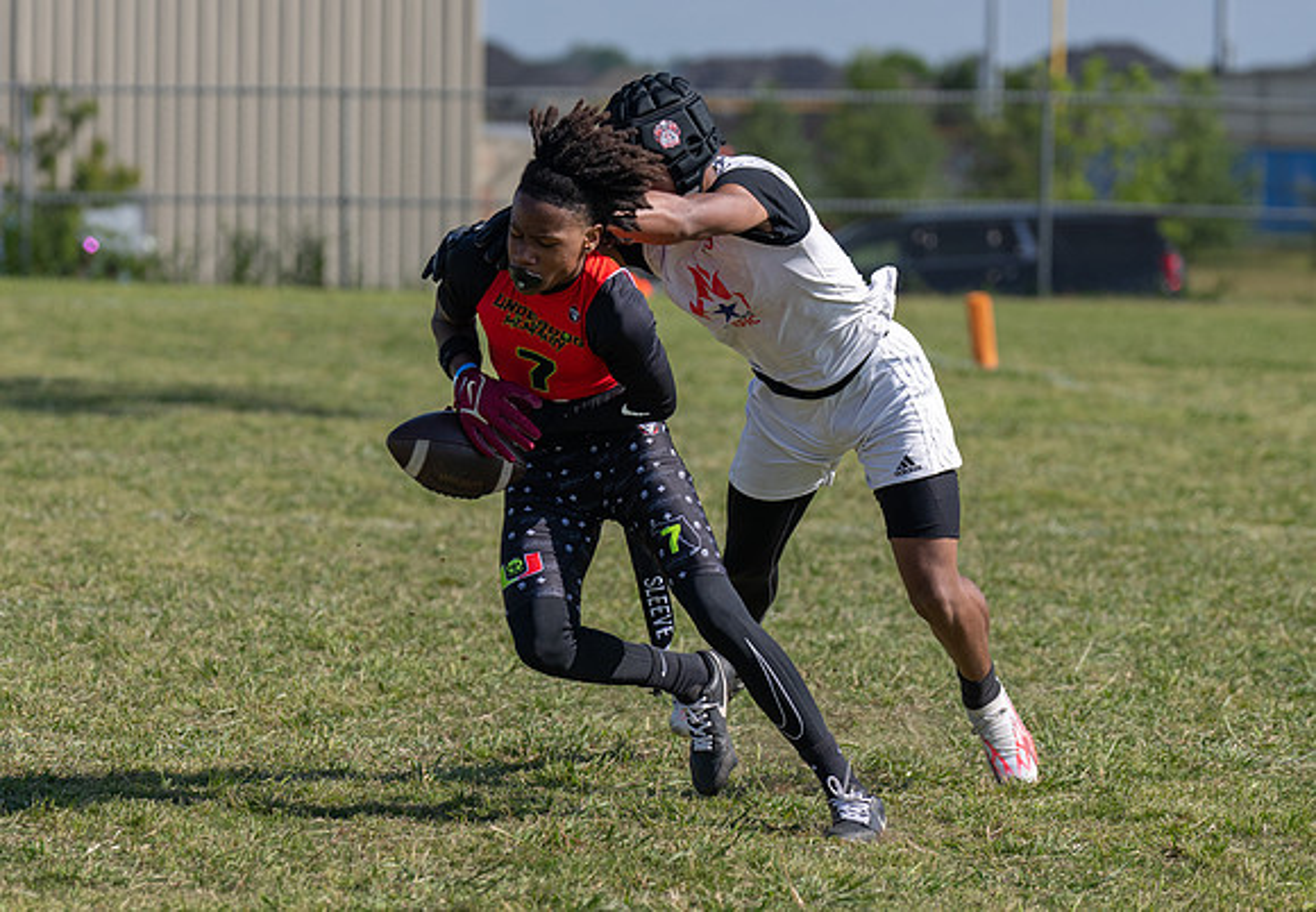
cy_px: 536
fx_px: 7527
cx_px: 509
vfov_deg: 6.9
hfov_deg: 10.0
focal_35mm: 203
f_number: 2.8
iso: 100
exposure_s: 1/2500
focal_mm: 114
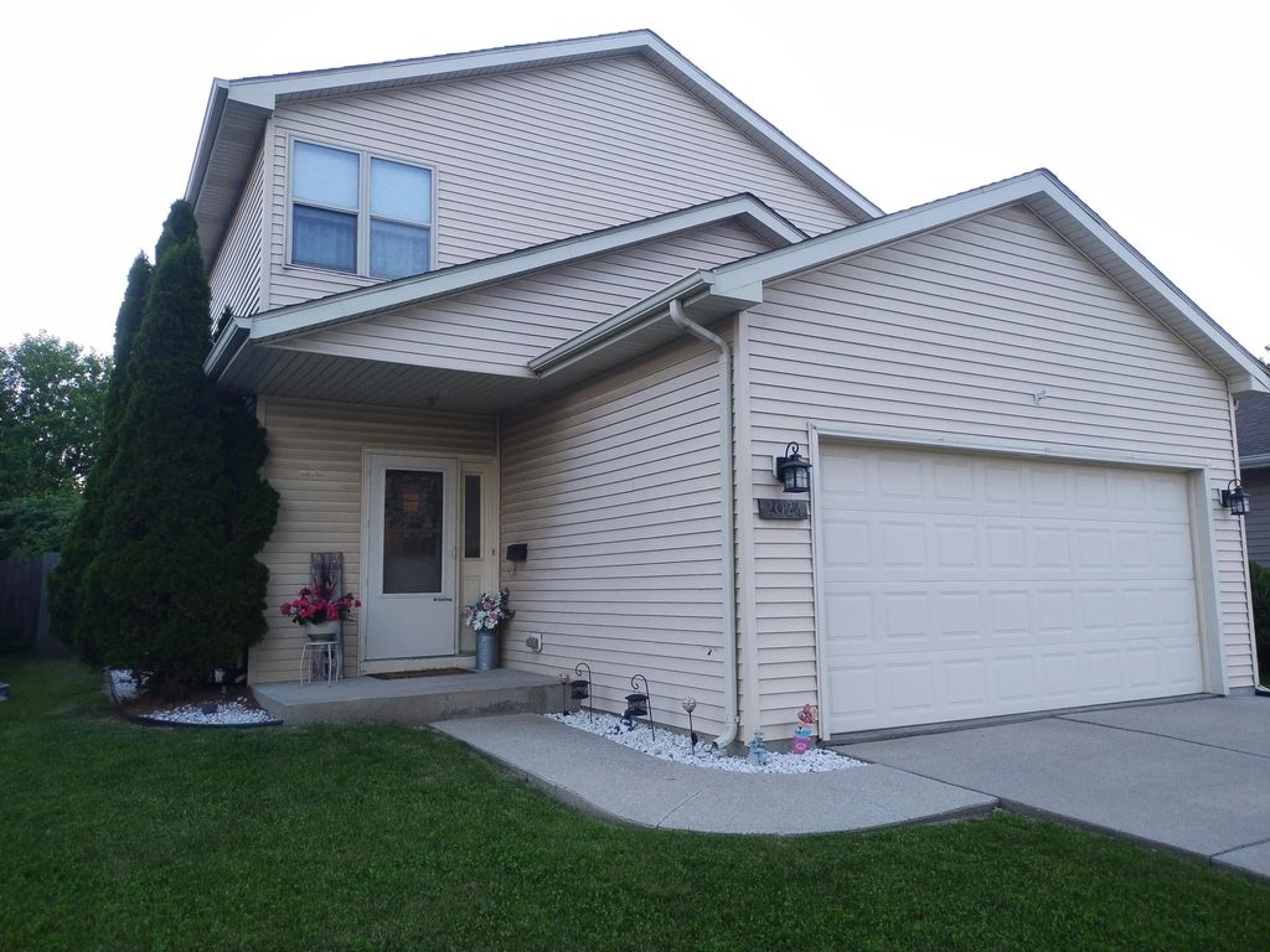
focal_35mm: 25
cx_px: 635
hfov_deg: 69.4
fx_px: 917
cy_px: 476
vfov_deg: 54.9
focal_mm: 4.71
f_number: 1.7
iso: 100
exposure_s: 1/72.5
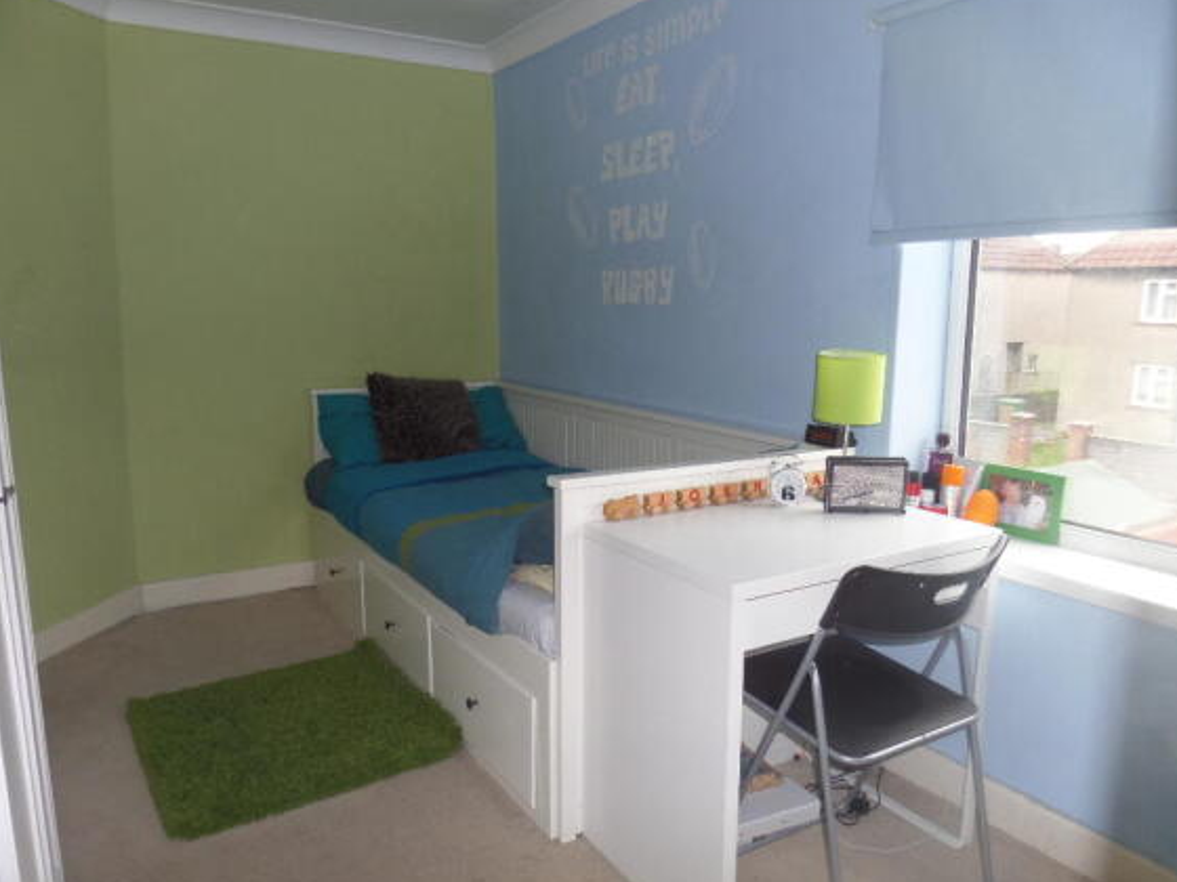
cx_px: 577
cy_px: 444
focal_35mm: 25
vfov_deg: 54.9
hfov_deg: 69.4
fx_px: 850
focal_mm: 4
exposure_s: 1/30
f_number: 3.2
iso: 120
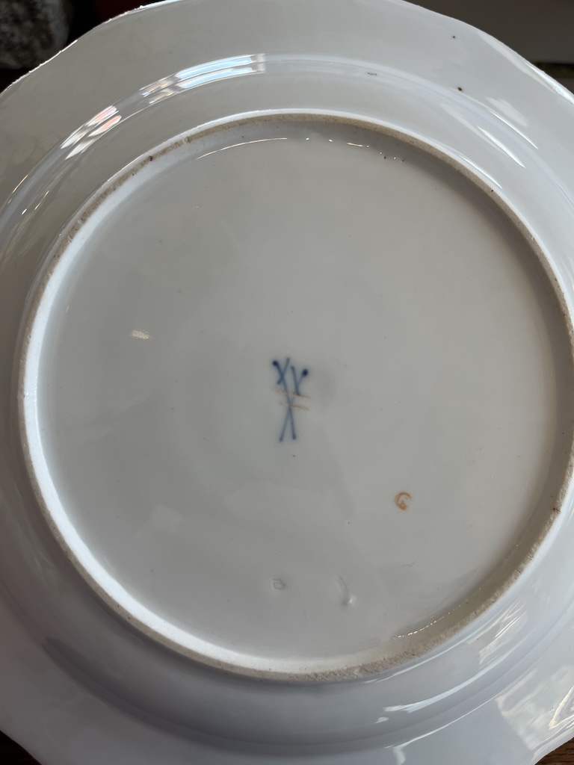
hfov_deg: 53.1
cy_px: 382
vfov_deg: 67.3
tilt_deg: -56.4
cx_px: 287
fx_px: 575
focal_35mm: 26
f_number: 1.6
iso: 50
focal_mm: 5.1
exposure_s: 1/100
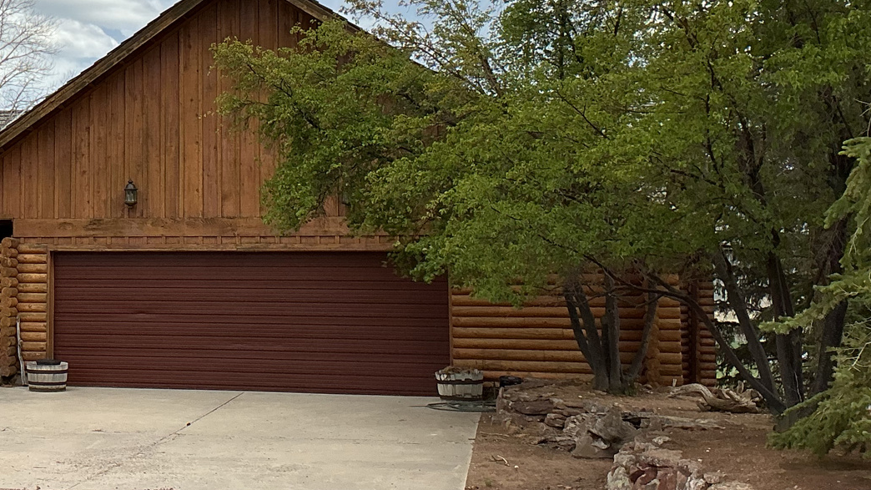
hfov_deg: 32.2
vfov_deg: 19.3
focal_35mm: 62
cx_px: 88
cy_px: 153
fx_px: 1432
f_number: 1.8
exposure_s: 1/1250
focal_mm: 3
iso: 25
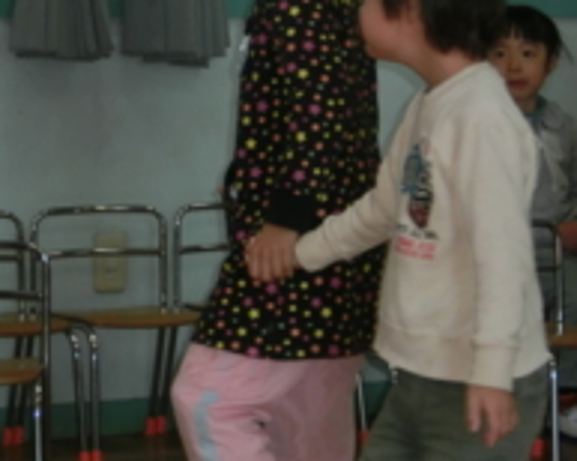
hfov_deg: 12.2
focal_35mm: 158
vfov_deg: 9.7
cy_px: 63
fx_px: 2695
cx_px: 87
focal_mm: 13.79
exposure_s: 1/125
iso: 200
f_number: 4.9
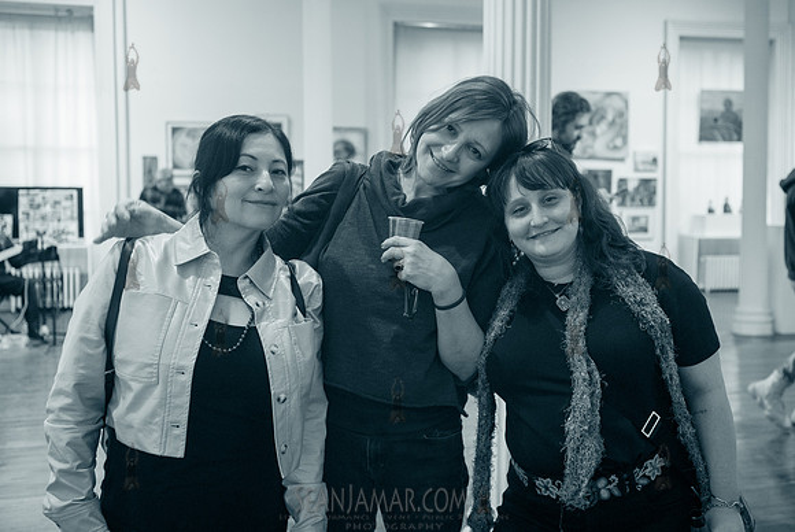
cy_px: 247
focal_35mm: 38
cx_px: 416
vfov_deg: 35.3
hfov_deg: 50.8
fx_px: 836
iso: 4000
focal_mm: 35
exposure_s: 1/160
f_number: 3.5
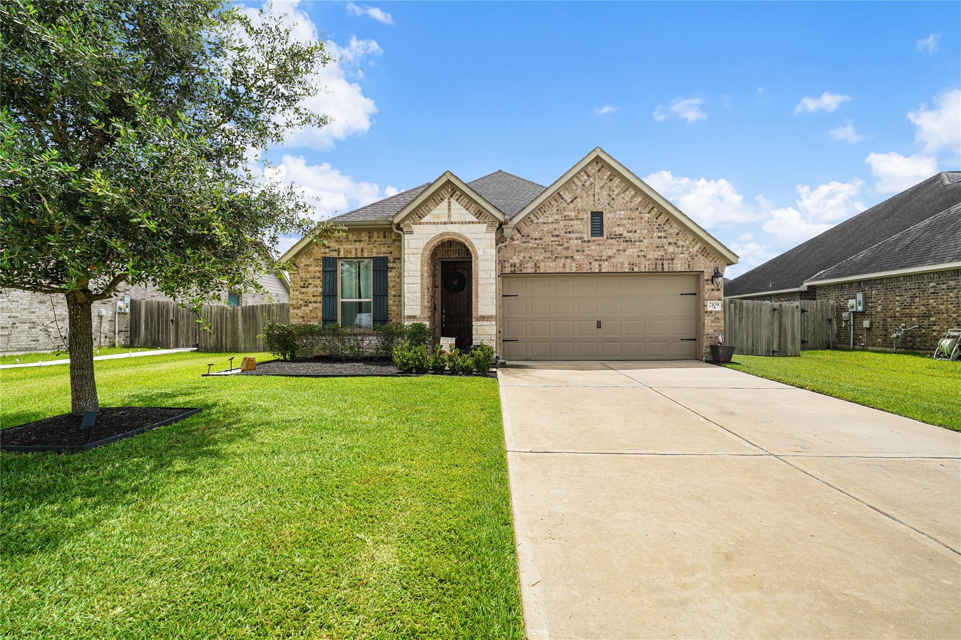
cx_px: 480
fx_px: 427
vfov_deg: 73.7
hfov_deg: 96.8
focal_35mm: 16
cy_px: 320
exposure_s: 1/60
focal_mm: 16
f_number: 8
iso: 100
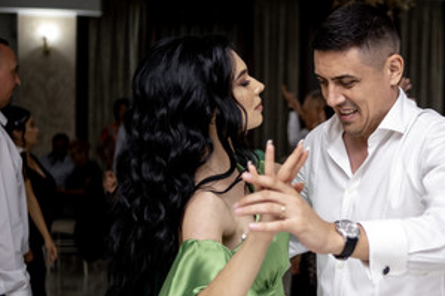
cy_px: 181
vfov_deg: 18.1
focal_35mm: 75
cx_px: 399
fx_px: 927
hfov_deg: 26.1
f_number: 1.4
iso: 640
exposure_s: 1/200
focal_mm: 23
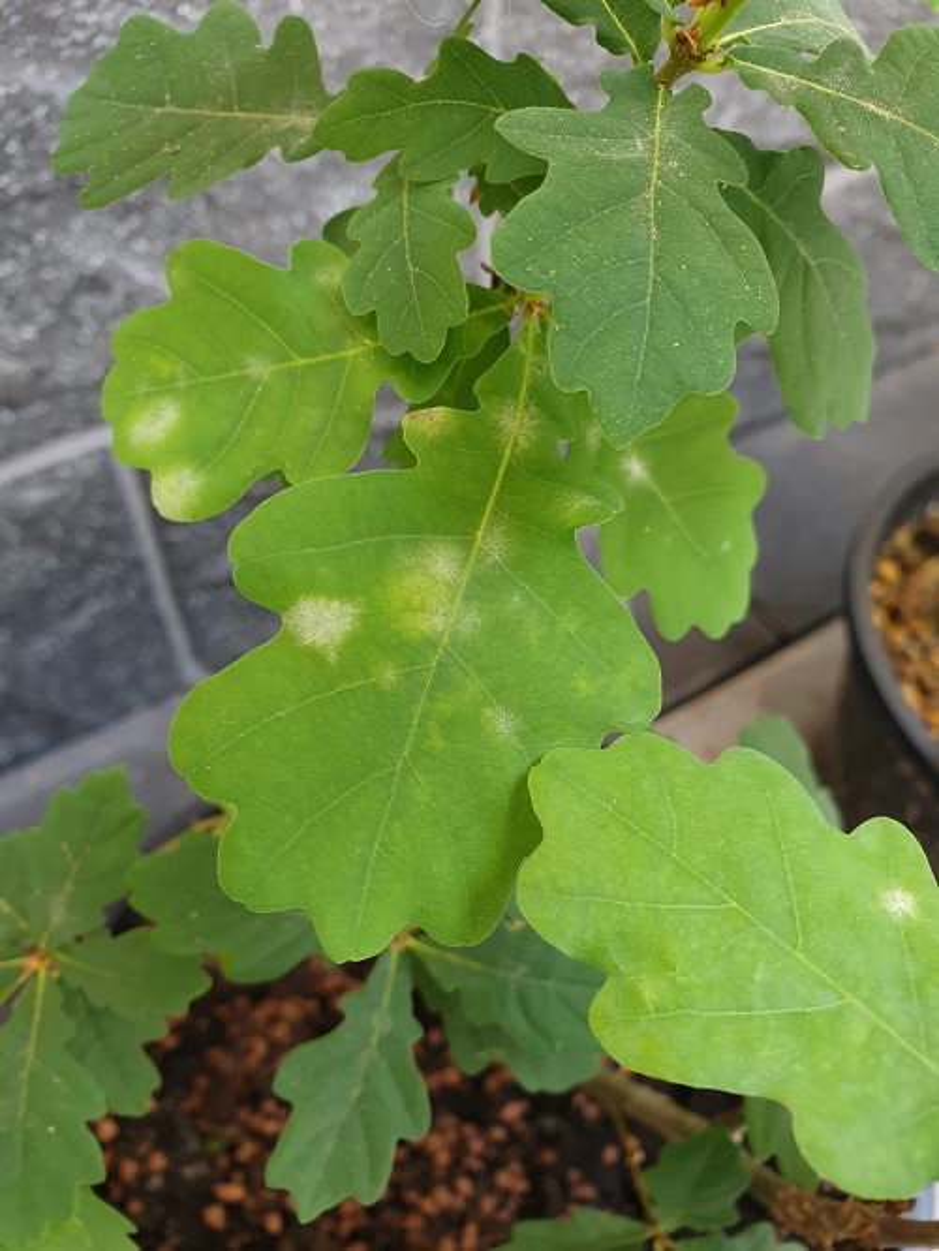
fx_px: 940
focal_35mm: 26
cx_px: 470
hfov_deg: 53.1
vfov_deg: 67.3
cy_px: 626
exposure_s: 1/100
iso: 100
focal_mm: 4.3
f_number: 2.4
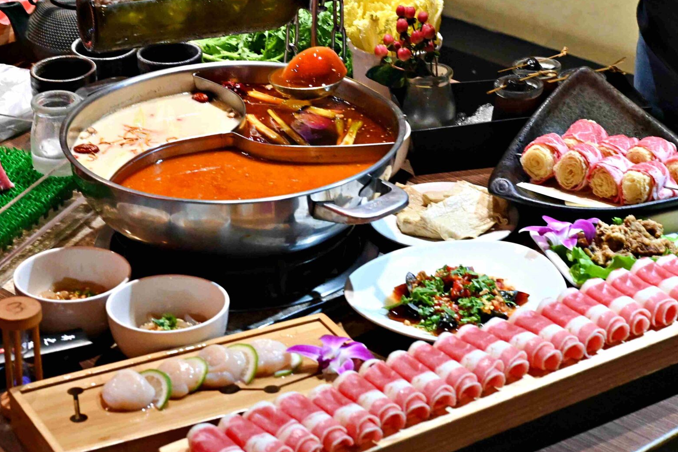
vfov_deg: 11.1
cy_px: 170
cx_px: 198
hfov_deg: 16.6
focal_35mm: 123
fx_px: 2317
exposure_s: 1/100
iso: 2500
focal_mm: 50
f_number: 5.6
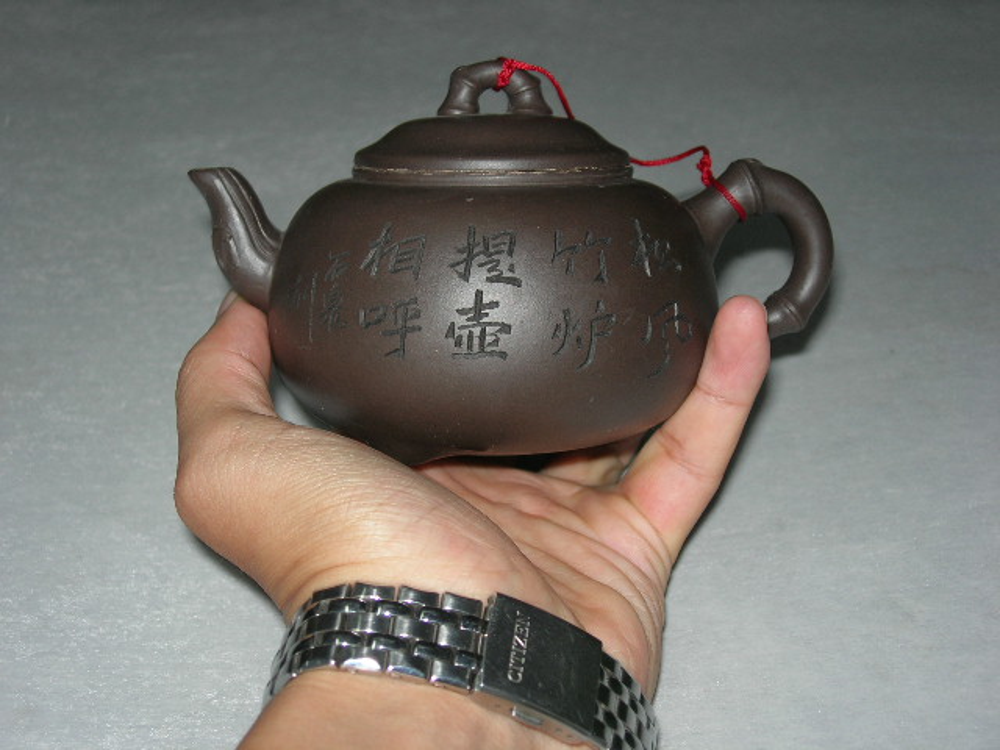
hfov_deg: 31.7
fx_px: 1762
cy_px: 375
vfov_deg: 24.0
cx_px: 500
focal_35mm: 61
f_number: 3.5
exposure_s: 1/60.1
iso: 64
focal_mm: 12.7
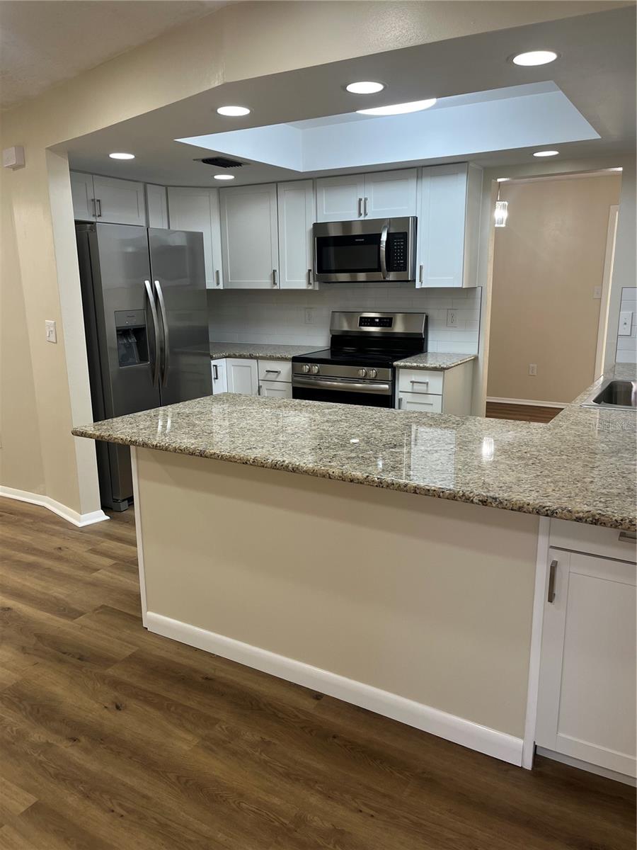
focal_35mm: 26
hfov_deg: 53.1
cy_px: 425
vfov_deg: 67.3
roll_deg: +1.0
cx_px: 318
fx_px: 638
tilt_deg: -13.2
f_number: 1.6
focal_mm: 5.1
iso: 64
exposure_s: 1/60
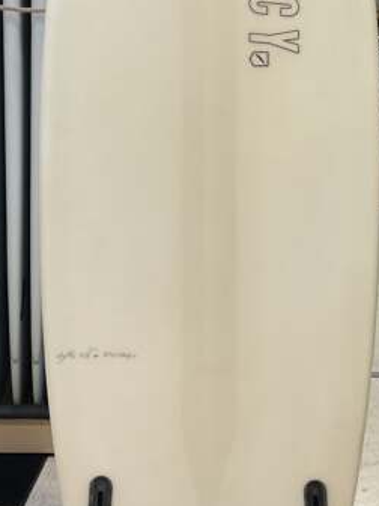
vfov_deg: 28.1
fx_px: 1007
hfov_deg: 21.3
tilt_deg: -8.8
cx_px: 214
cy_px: 188
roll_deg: +0.5
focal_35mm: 69
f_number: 1.8
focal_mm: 3
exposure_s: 1/120
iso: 40
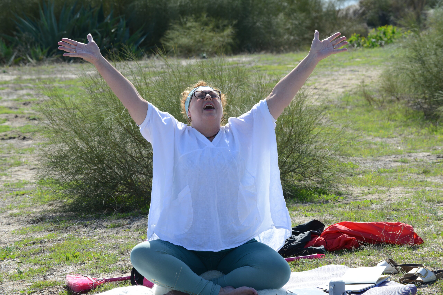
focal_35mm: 130
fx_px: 1600
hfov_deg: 15.8
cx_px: 222
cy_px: 148
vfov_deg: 10.6
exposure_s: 1/500
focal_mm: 130
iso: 400
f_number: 11
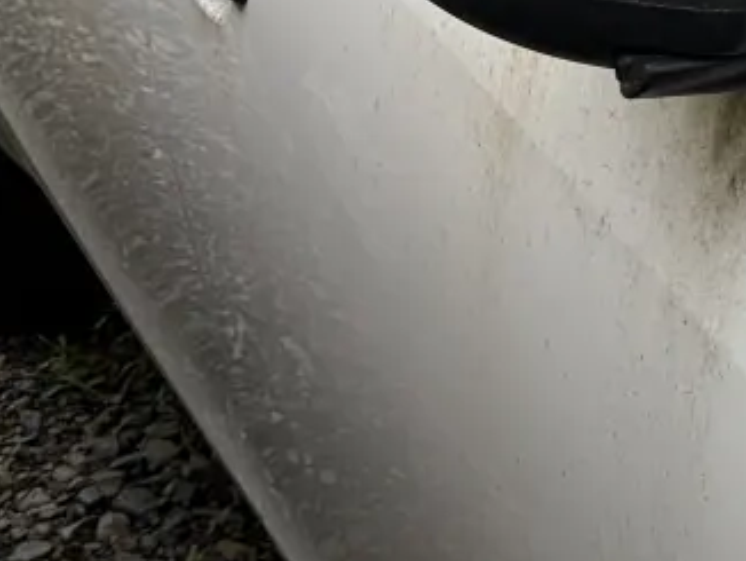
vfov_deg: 9.6
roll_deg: +3.6
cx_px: 1302
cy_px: -78
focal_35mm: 153
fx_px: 3300
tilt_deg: -27.4
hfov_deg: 12.0
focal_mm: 5.96
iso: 50
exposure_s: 1/1451
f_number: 1.6
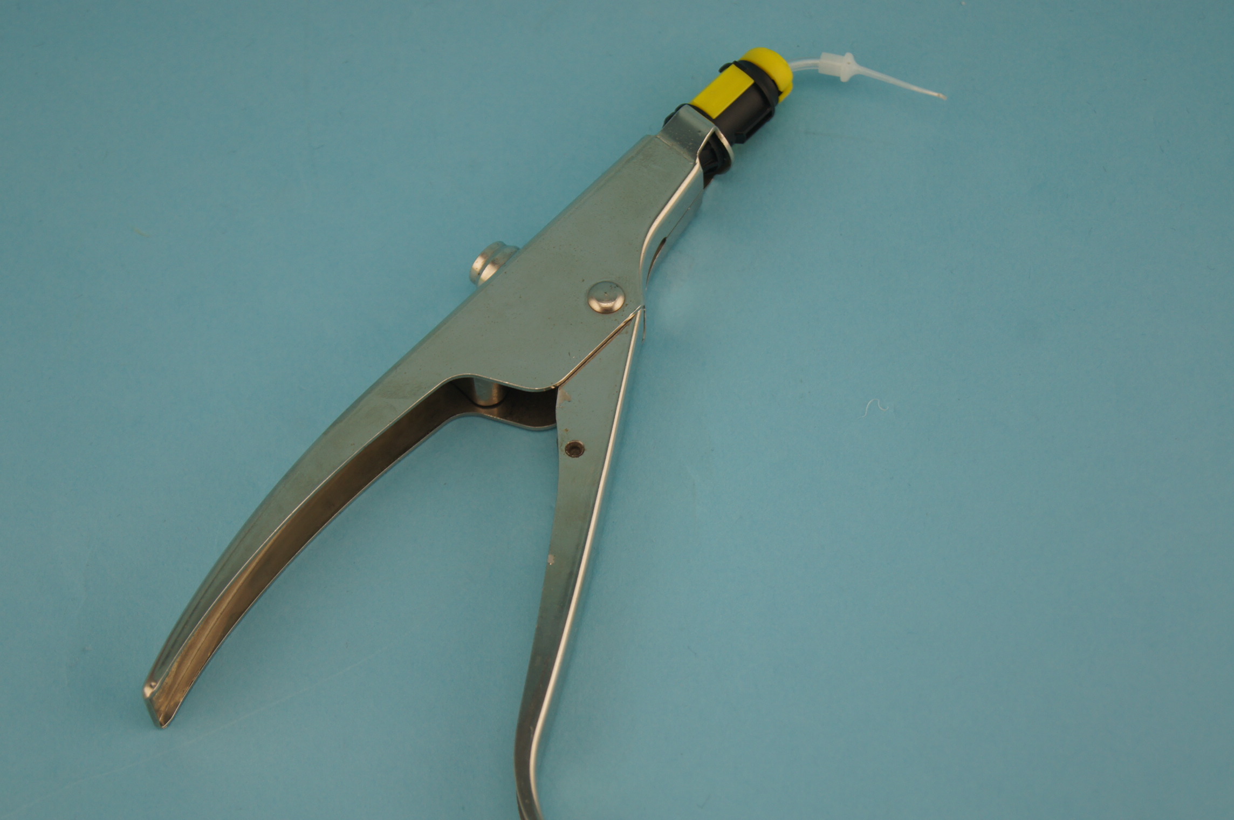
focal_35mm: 82
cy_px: 410
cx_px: 617
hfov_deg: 24.6
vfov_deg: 16.5
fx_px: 2825
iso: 200
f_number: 5.6
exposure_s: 1/125
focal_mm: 55
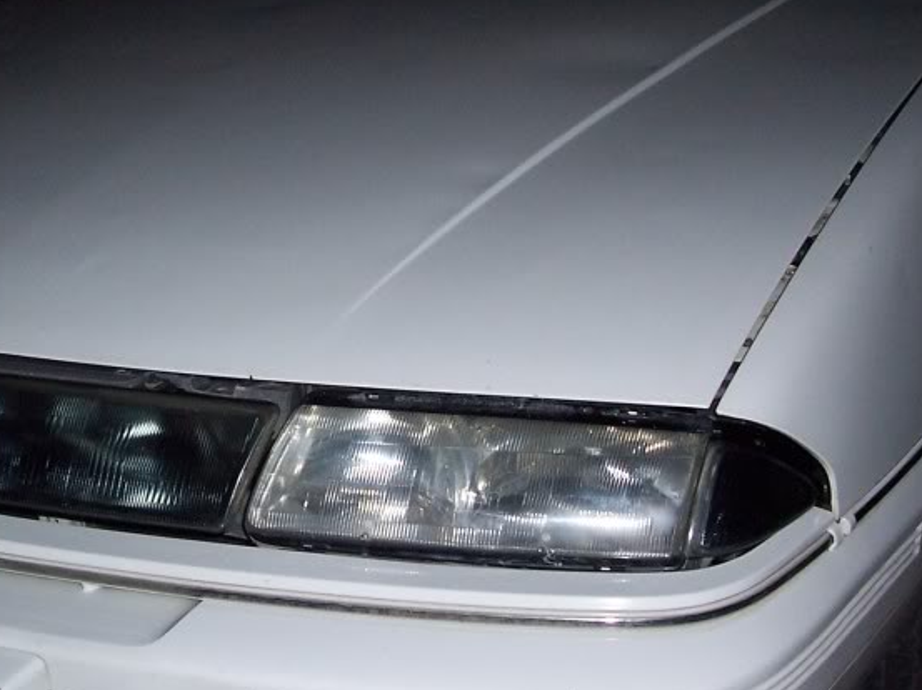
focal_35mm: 63
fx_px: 1677
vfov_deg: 23.3
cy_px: 353
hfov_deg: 30.7
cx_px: 378
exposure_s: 1/2
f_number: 2.7
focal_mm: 5.6
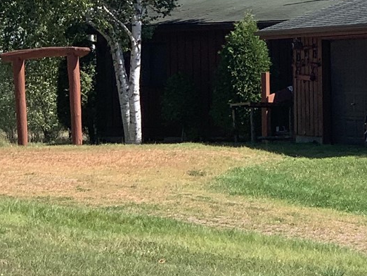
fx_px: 2164
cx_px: 414
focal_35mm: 204
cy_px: 92
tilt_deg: +0.3
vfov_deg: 7.3
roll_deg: +1.1
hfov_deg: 9.6
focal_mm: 6
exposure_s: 1/813
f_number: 2.4
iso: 16
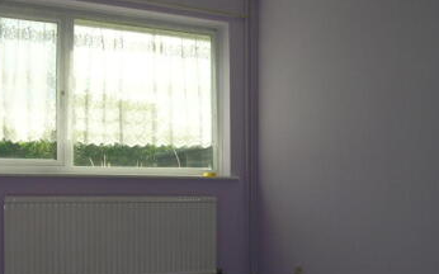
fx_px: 598
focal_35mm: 50
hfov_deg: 40.3
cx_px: 233
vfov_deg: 25.5
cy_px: 204
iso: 50
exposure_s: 1/157
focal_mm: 5.8
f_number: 5.6
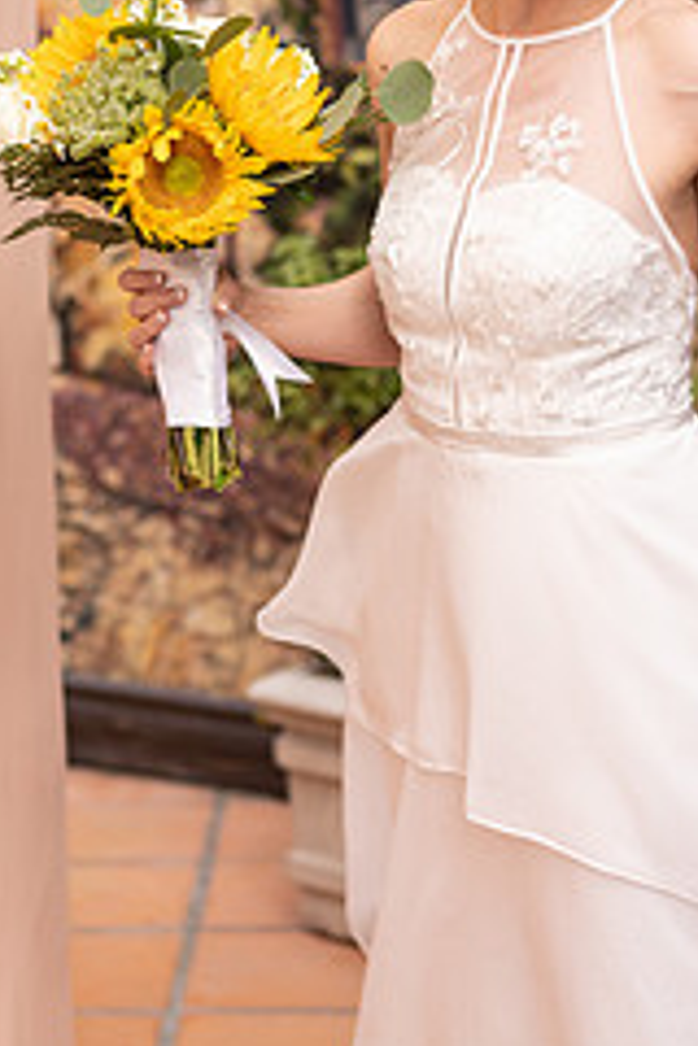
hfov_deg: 13.2
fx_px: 2995
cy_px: 275
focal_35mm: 103
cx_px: 563
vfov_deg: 19.7
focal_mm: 55
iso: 320
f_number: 2.5
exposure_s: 1/500
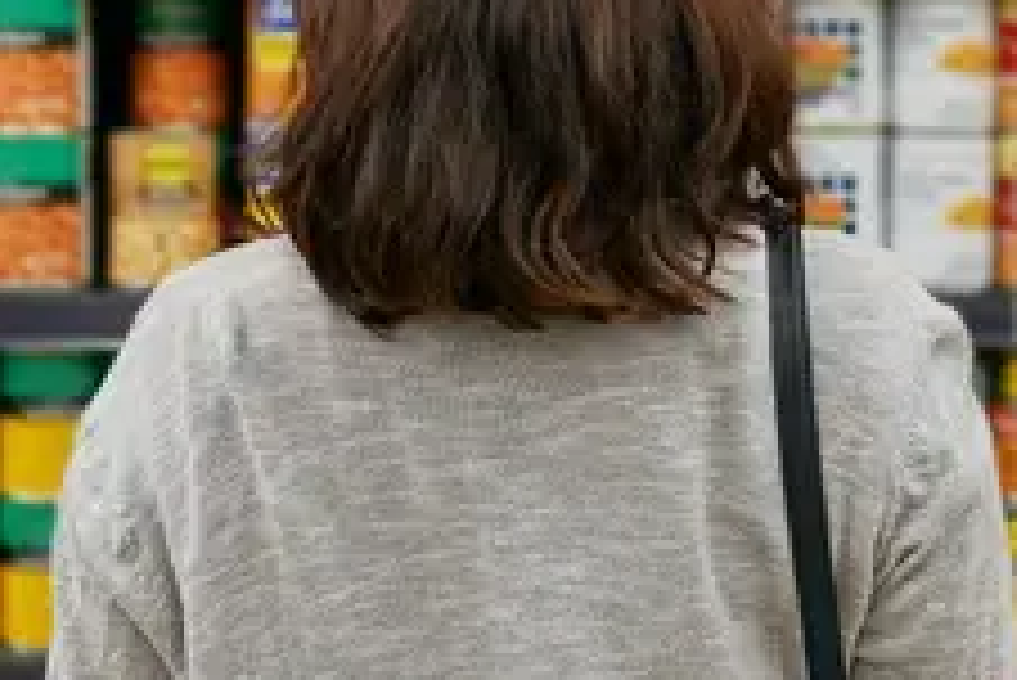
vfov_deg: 14.7
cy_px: 180
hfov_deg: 21.9
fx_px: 2629
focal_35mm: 93
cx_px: 621
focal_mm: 35
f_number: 2.5
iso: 200
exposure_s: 1/200
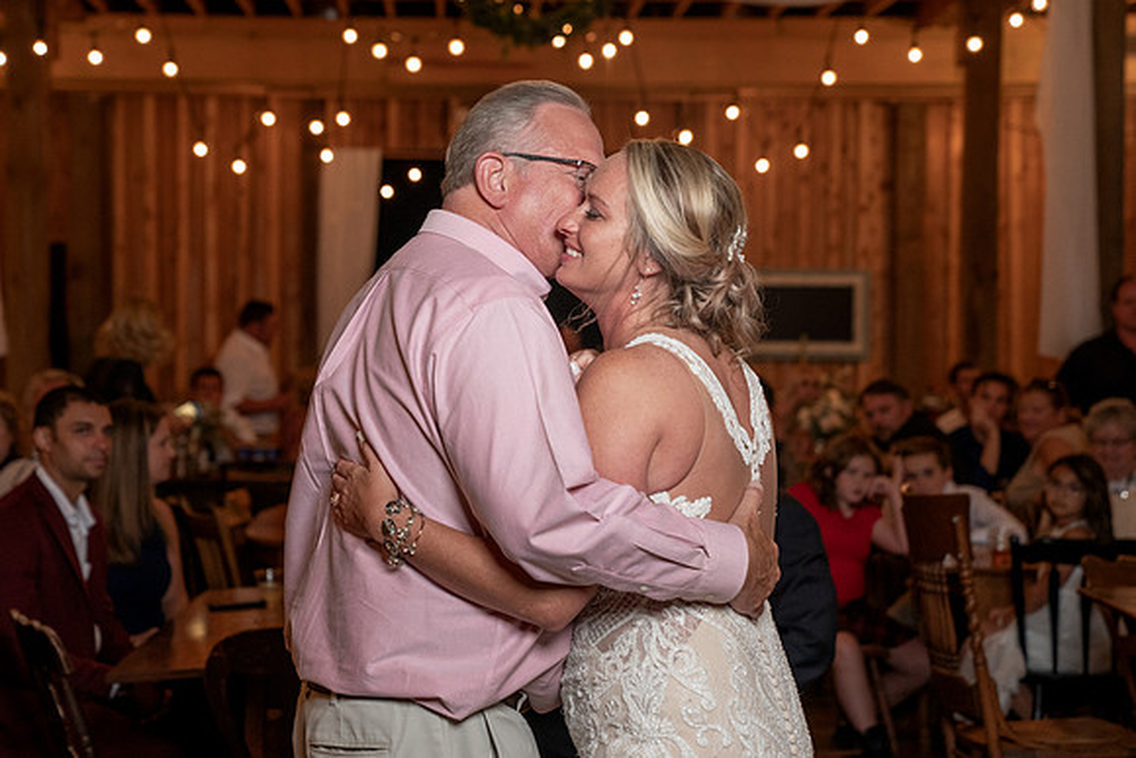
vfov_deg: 17.2
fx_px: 2511
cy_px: 340
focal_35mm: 80
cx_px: 509
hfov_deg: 25.5
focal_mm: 70
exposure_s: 1/200
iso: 2000
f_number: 4
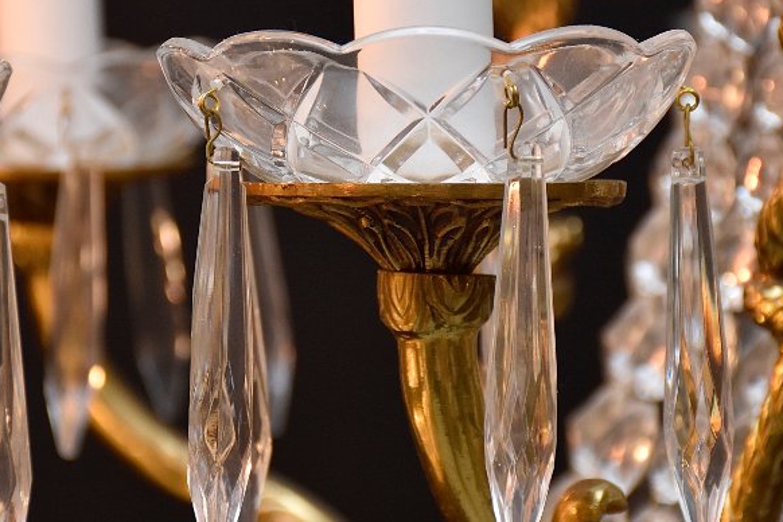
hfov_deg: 8.9
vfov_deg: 5.9
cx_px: 437
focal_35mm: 232
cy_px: 221
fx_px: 5046
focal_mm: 75
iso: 640
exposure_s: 1/160
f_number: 5
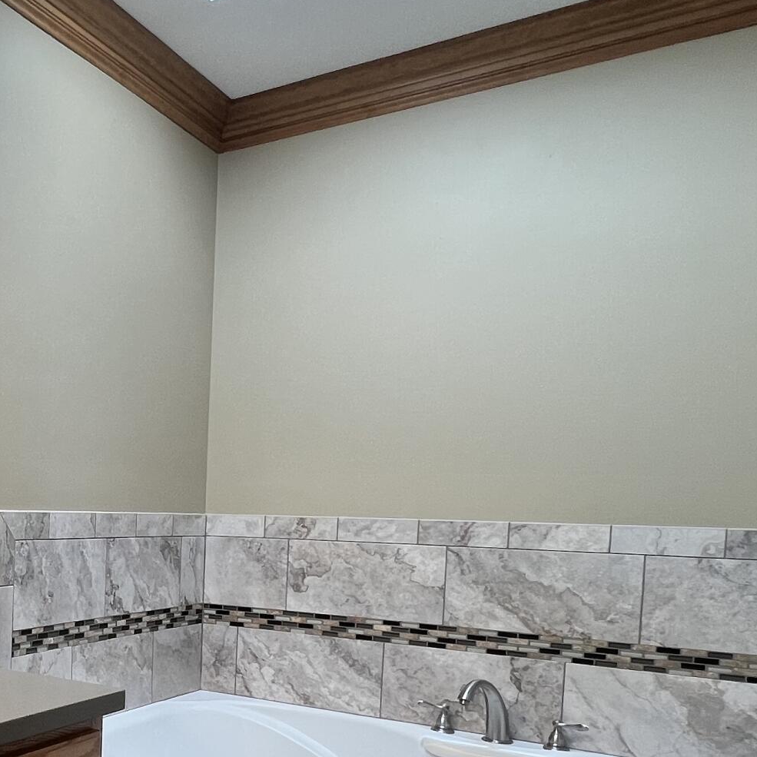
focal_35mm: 35
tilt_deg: -3.2
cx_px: -42
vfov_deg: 45.8
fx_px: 866
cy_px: 552
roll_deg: -1.8
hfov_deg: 39.9
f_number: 1.8
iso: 64
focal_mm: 1.57
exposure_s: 1/120
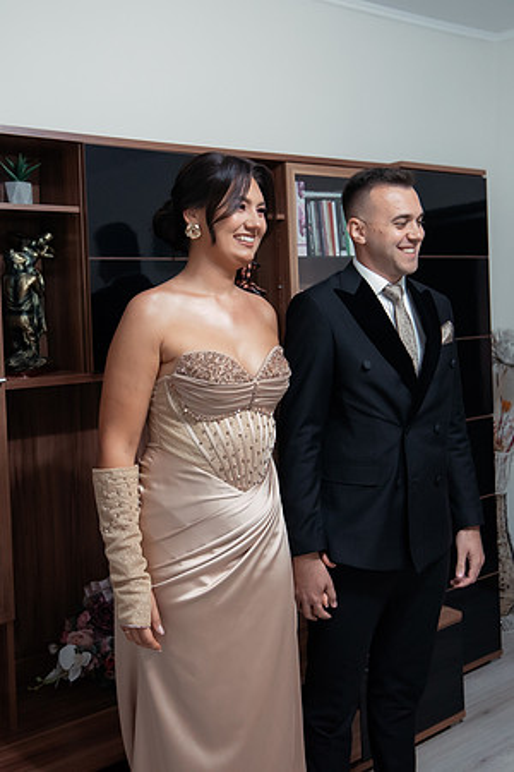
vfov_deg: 52.0
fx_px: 788
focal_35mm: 37
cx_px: 233
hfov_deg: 36.1
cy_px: 341
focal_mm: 22
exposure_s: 1/200
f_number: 2.8
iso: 1800
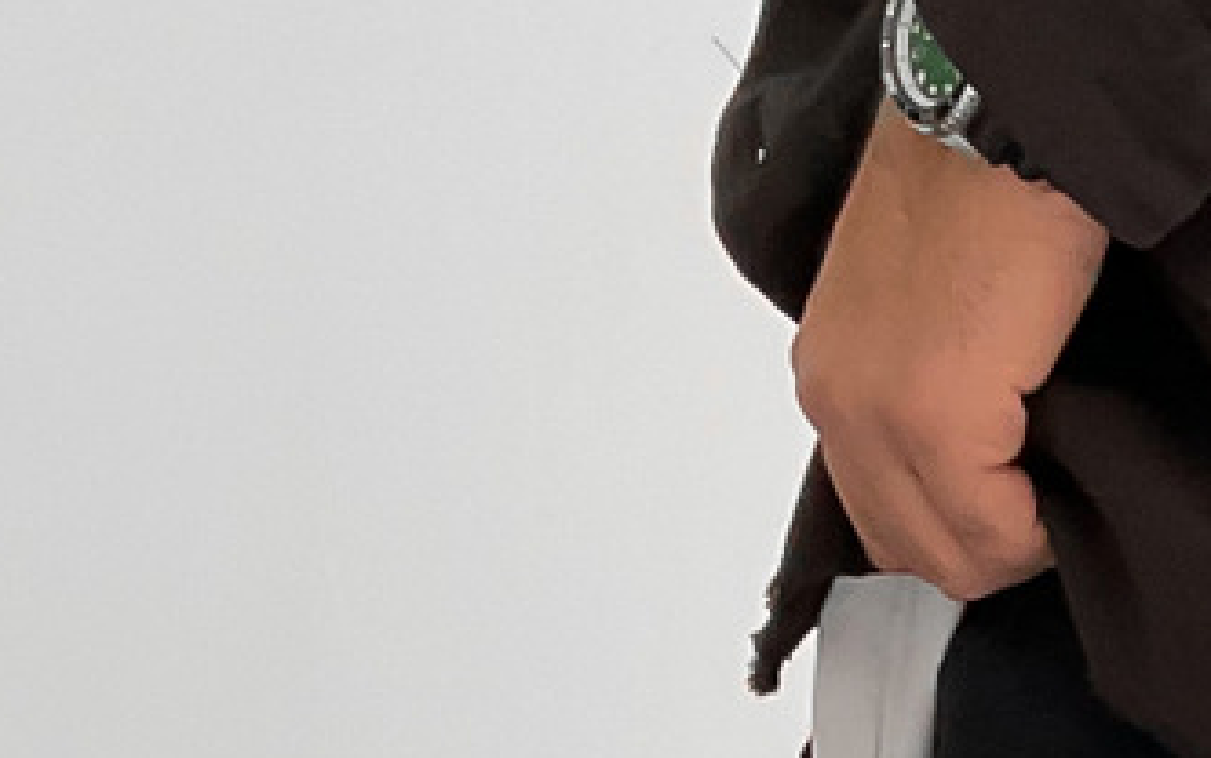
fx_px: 4888
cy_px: 2263
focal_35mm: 148
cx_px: 1317
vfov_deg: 7.7
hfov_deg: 13.8
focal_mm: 3
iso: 40
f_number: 1.8
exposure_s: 1/120
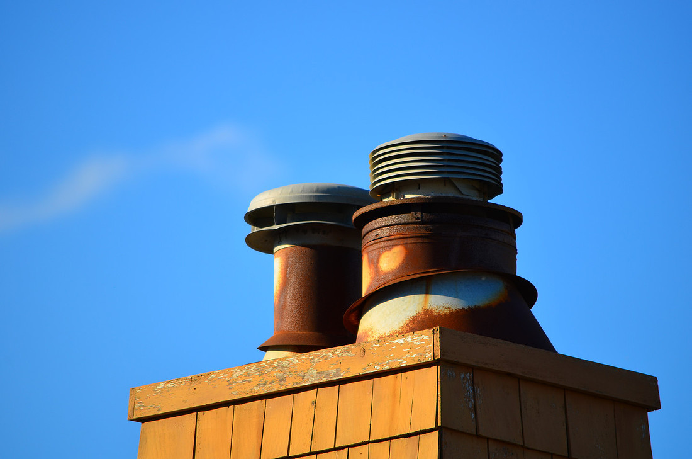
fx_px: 8634
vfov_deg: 3.0
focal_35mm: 450
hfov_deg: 4.6
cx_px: 346
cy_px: 230
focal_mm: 300
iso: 100
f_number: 5.6
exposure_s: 1/400
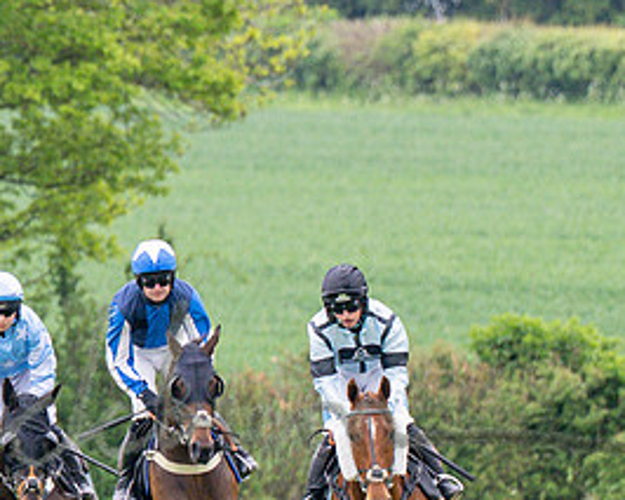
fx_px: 17857
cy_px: 382
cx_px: -241
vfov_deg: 1.6
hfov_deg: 2.0
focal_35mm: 965
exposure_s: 1/1250
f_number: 4
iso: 400
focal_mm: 180
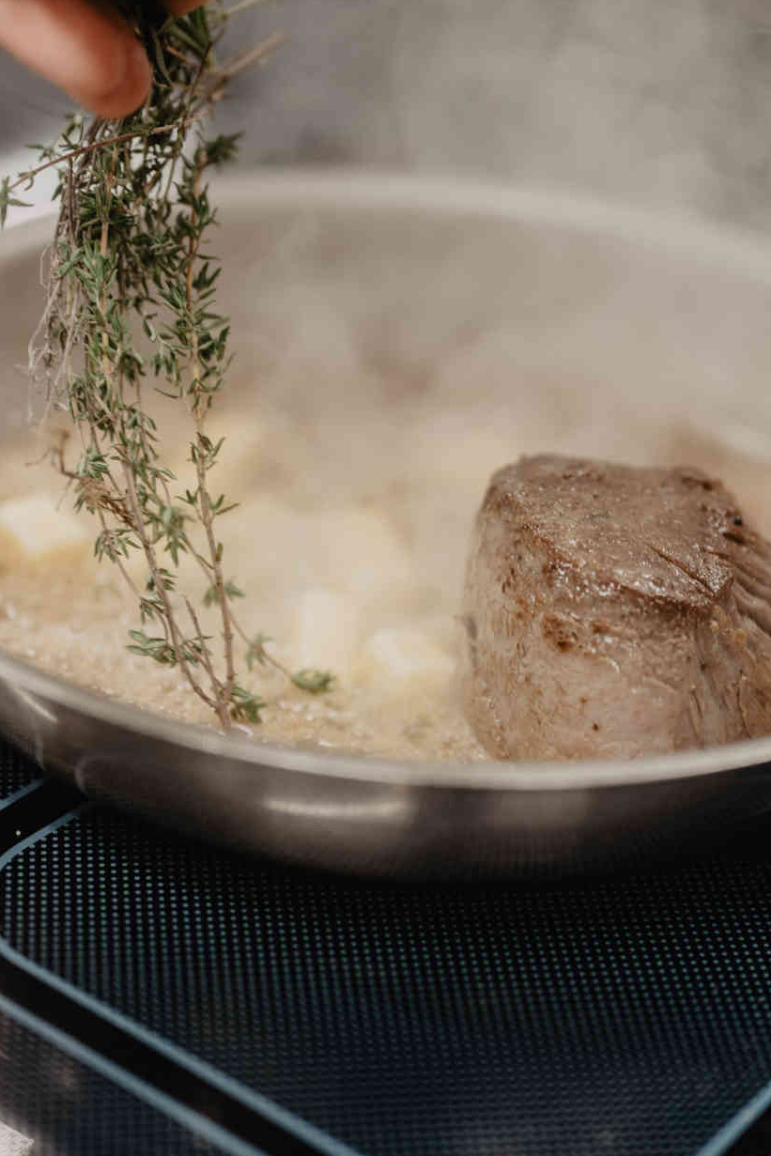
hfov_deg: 17.4
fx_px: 2505
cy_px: 561
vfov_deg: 26.0
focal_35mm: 78
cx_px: 524
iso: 200
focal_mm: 50
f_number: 1.8
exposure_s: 1/250
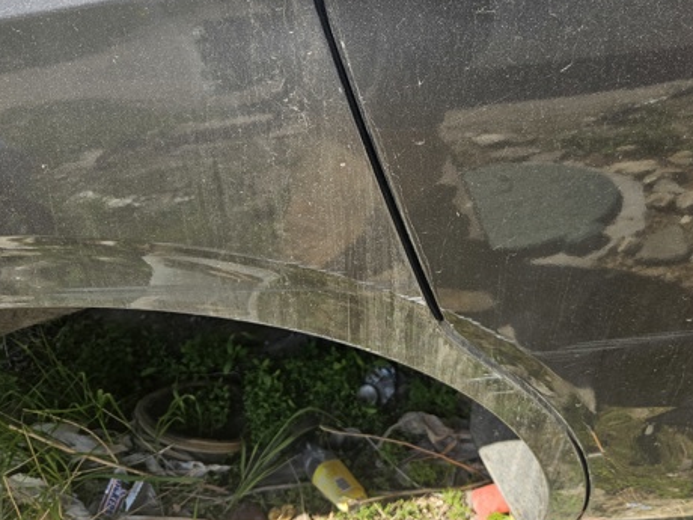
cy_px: 172
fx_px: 641
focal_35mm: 32
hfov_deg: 56.6
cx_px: 396
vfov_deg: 43.5
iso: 40
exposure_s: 1/1129
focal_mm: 5.4
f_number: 1.8
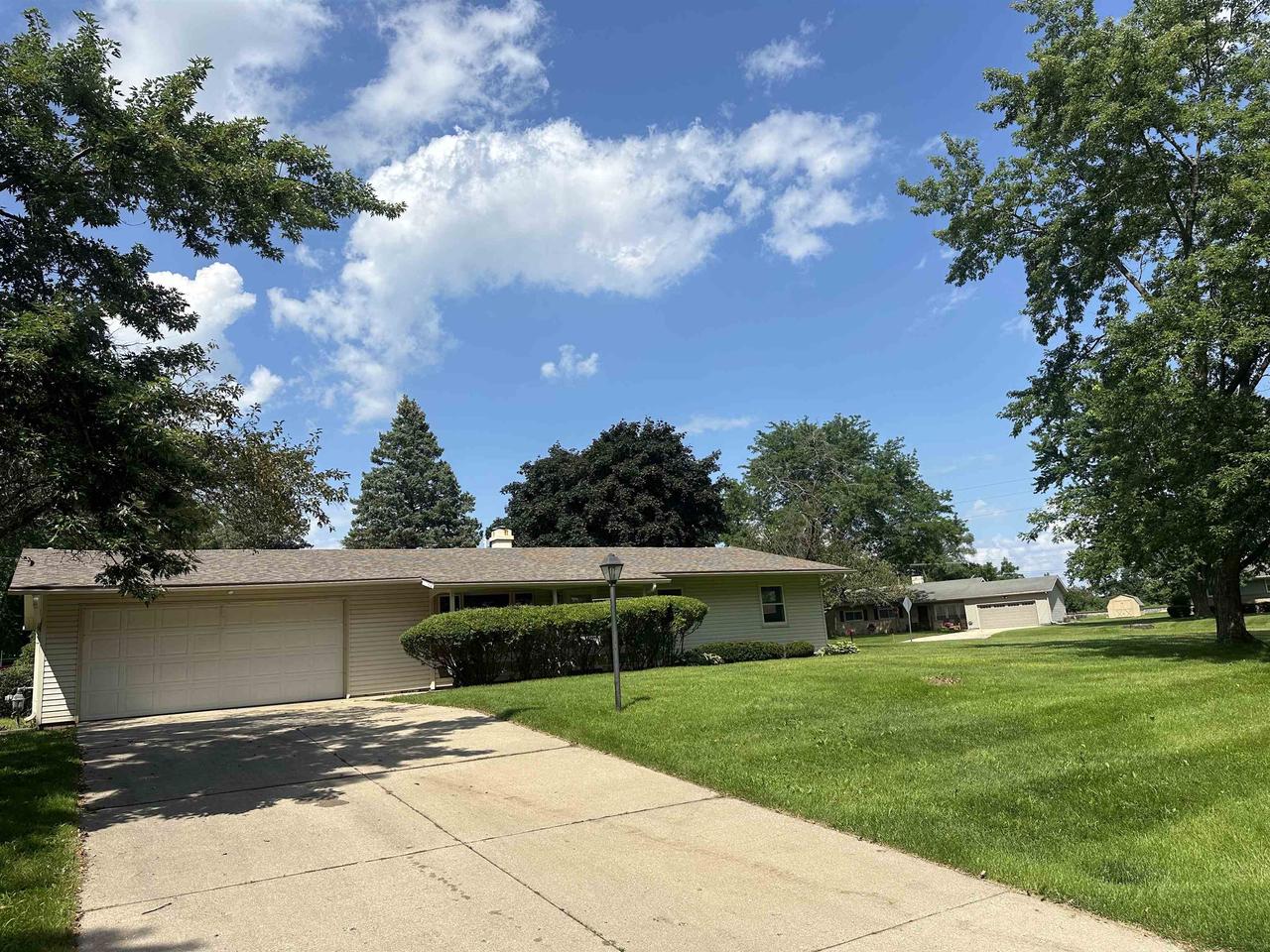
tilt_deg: +13.4
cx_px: 635
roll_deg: +3.7
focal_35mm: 24
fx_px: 881
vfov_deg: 56.8
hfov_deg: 71.6
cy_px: 476
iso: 80
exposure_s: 1/5525
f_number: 1.78
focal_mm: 6.86
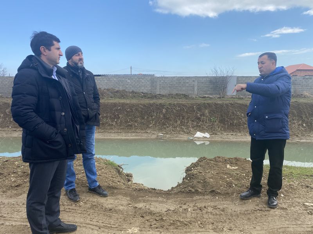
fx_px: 235
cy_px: 117
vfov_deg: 53.1
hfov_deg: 67.3
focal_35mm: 26
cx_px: 156
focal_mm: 4.25
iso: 32
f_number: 1.8
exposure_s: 1/1464
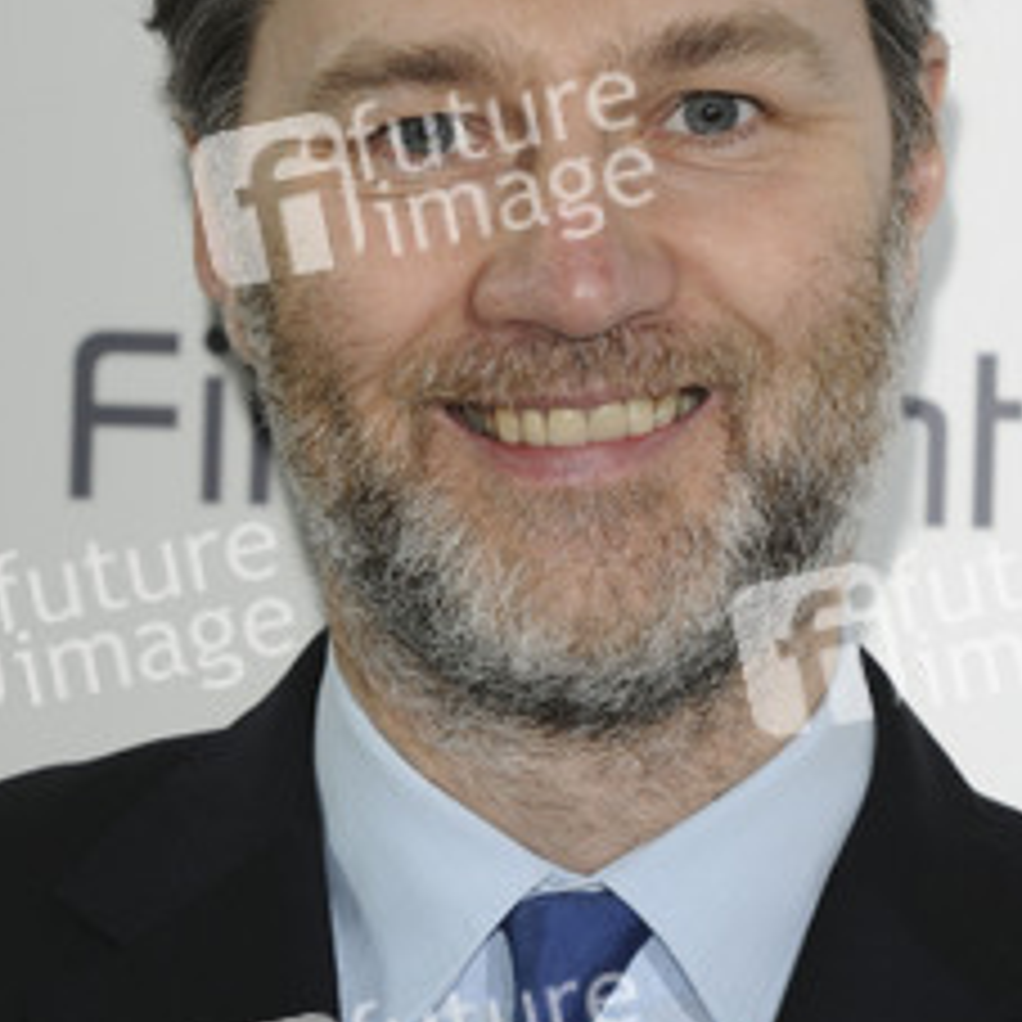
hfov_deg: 7.4
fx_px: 7875
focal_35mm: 236
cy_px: 405
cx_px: 556
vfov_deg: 7.4
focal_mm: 105
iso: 320
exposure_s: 1/160
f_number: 5.6
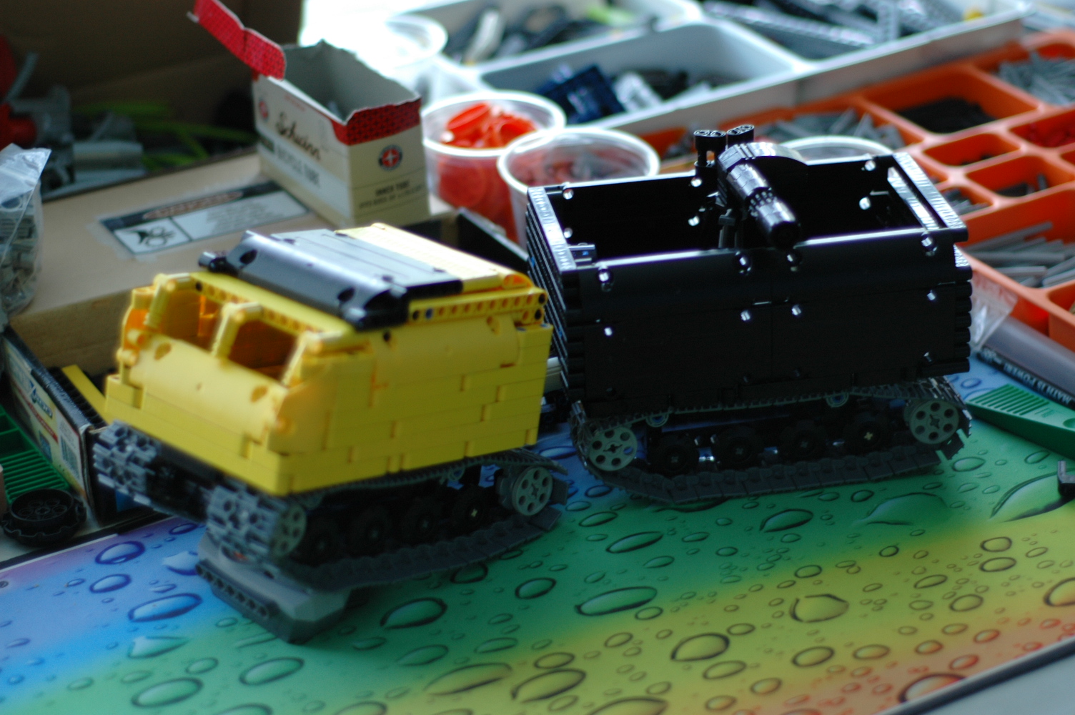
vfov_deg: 18.1
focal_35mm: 75
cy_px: 358
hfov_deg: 27.0
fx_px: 2238
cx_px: 538
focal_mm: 50
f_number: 1.8
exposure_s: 1/40
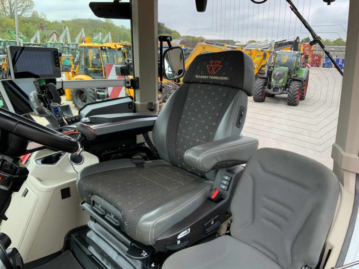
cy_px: 134
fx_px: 301
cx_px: 180
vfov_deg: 48.2
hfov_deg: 61.7
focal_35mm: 29
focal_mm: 3
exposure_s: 1/122
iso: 32
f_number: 1.8
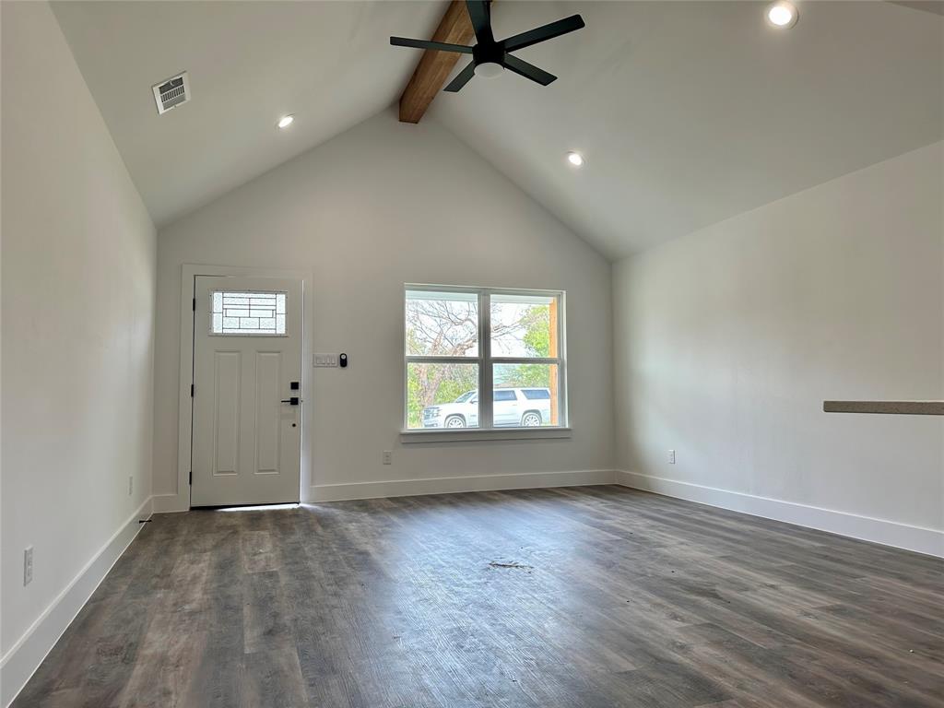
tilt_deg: +3.9
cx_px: 472
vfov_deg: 56.8
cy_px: 354
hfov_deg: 71.6
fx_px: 654
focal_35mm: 24
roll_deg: +0.0
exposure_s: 1/168
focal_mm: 6.86
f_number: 1.78
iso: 125
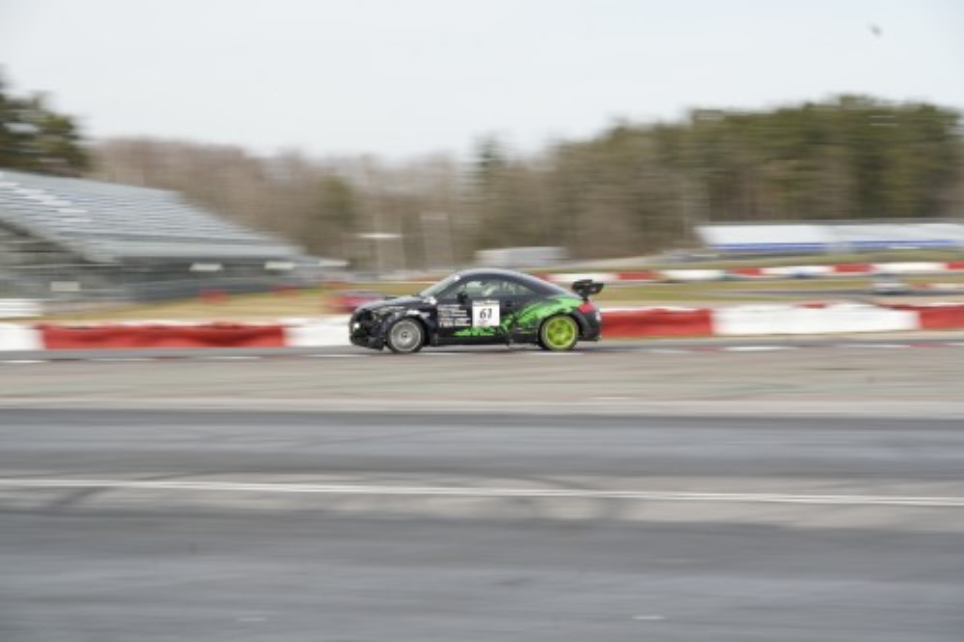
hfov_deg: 20.6
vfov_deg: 13.8
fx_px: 2650
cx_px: 482
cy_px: 321
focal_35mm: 99
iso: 100
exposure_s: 1/50
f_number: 9
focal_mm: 99
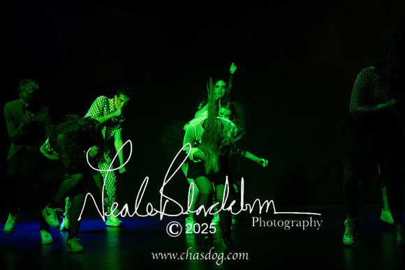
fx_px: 945
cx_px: 202
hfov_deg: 24.2
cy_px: 135
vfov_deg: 16.3
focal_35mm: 84
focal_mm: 84
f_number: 2.8
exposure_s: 1/320
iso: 2000
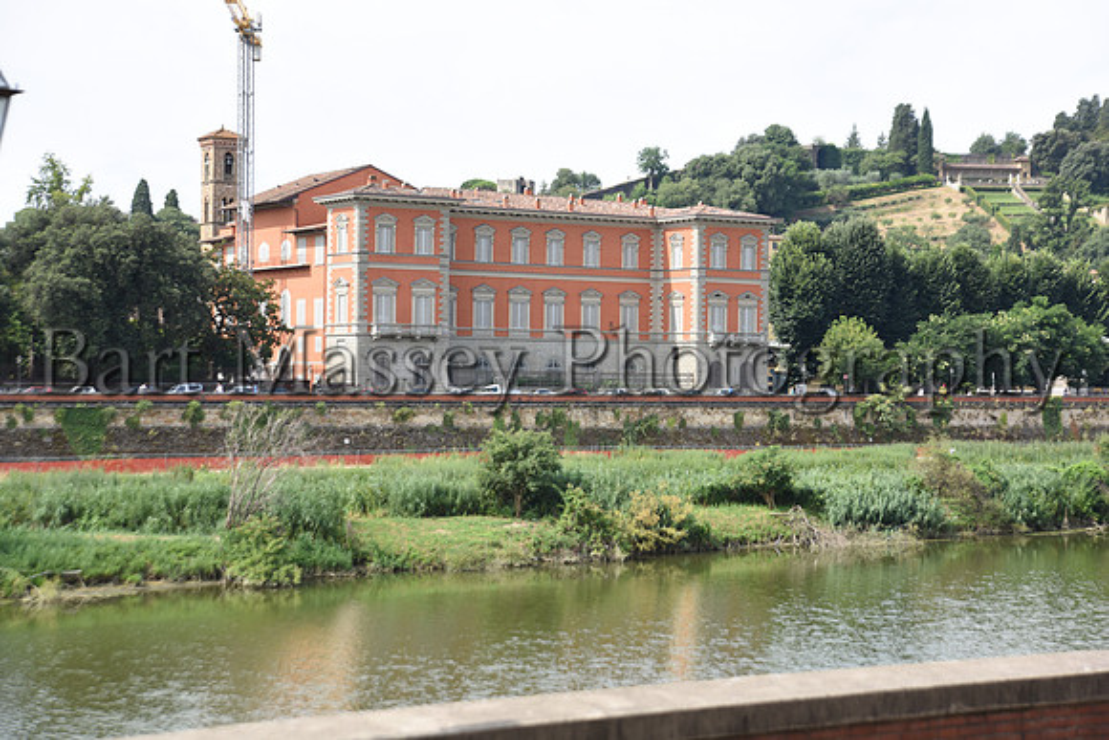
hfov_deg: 30.5
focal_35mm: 66
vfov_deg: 20.6
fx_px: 2034
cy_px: 370
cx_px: 554
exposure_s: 1/200
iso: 100
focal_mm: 66
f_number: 6.3
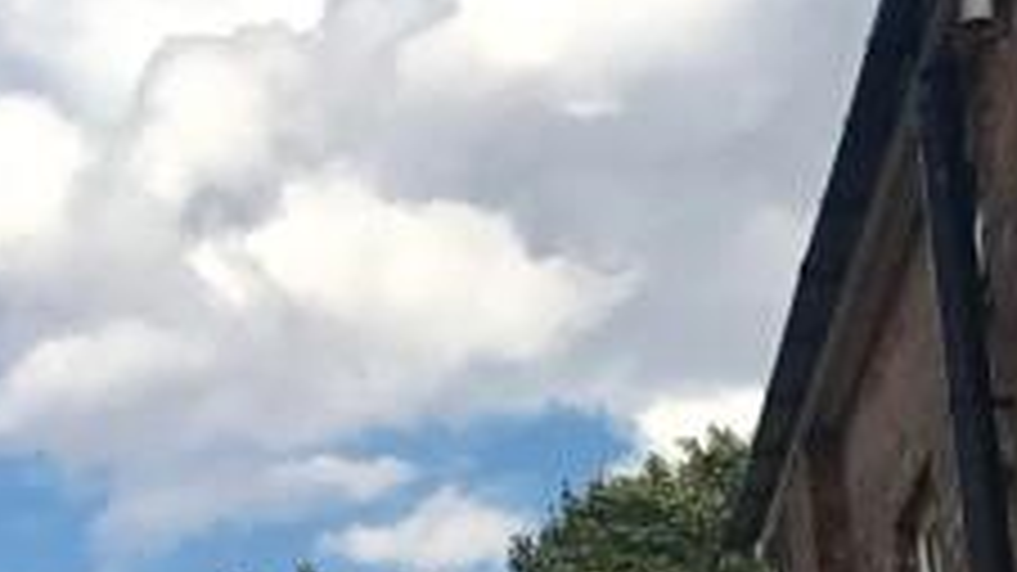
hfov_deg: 12.9
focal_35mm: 138
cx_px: -1188
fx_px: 3721
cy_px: 775
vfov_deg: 8.6
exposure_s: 1/2740
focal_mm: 3.99
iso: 20
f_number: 1.8
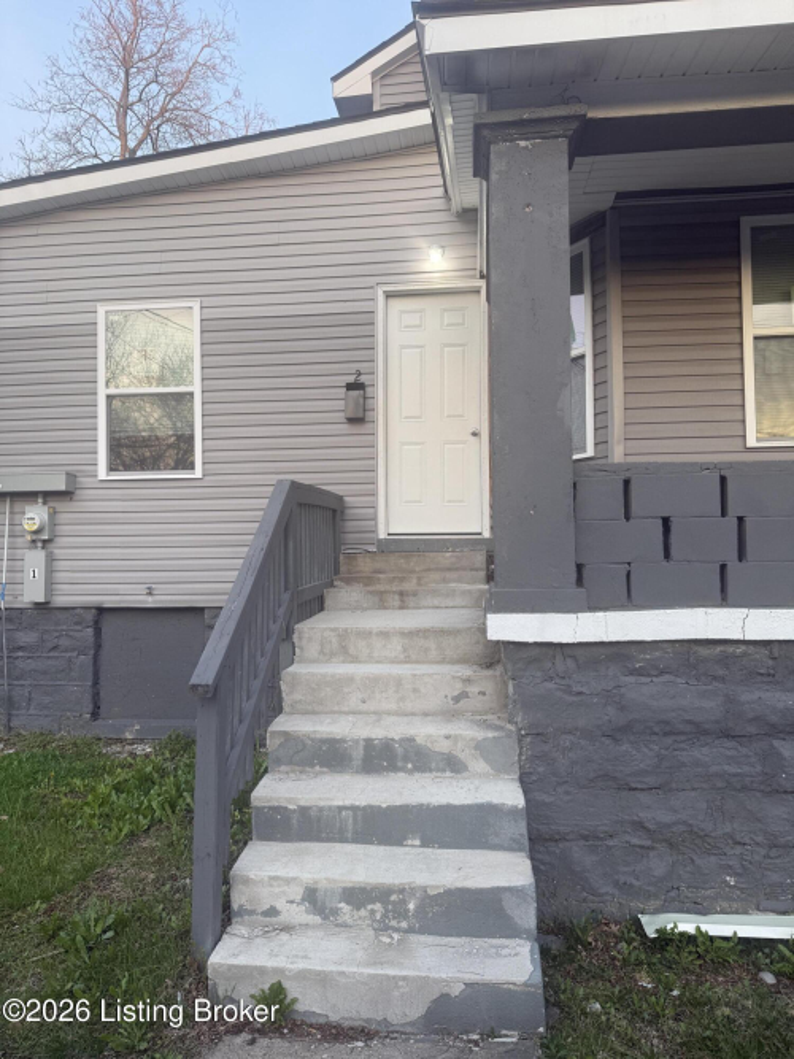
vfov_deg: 71.6
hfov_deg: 56.8
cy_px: 530
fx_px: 734
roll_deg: +0.2
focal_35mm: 24
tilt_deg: +3.1
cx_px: 397
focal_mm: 6.76
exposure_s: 1/121
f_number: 1.78
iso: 80
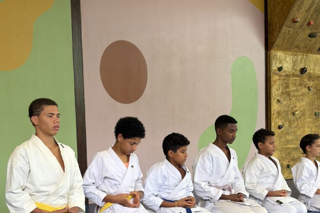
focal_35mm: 73
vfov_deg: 18.4
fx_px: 649
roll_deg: +2.0
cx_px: 161
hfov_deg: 27.7
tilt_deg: -4.9
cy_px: 188
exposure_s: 1/60
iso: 40
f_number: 1.6
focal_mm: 5.96
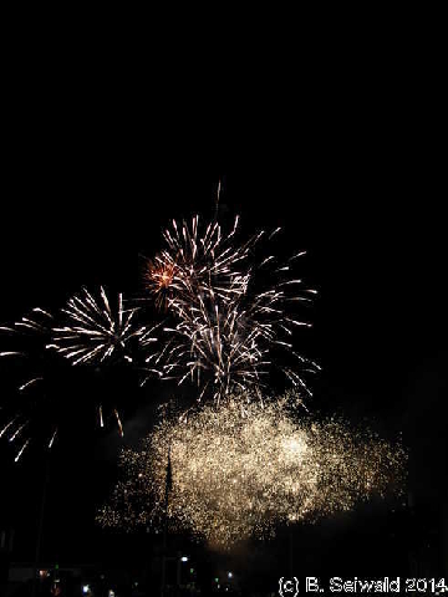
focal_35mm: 38
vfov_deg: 49.0
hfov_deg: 37.7
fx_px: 656
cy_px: 298
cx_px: 224
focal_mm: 6.3
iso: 79
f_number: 2.9
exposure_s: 1/10.6
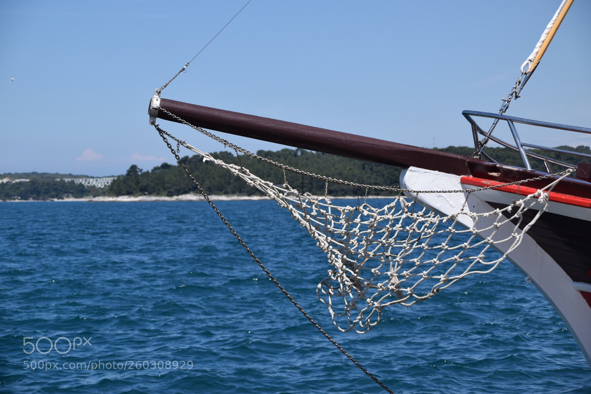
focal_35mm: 98
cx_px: 296
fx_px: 1601
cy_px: 197
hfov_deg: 20.9
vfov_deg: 14.0
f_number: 6.3
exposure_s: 1/640
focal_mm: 65
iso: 100
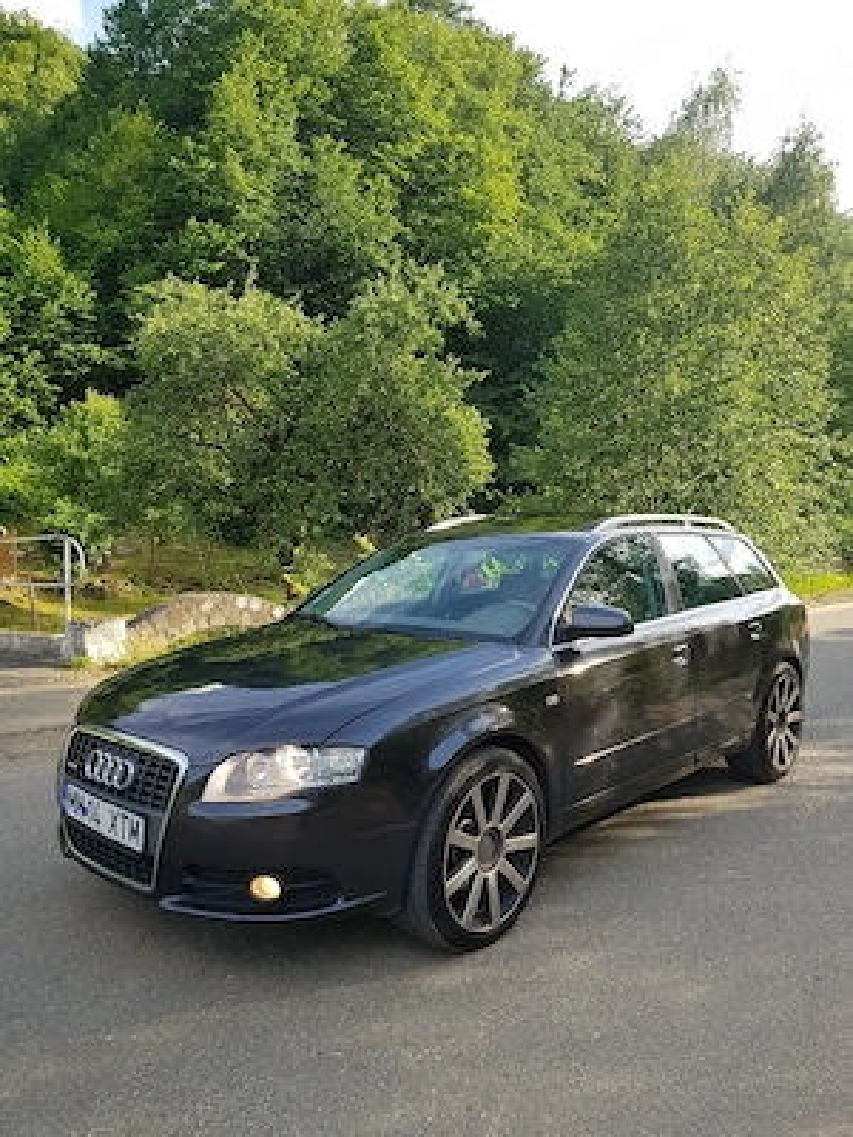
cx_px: 426
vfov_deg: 67.3
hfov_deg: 53.1
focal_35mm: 26
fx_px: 854
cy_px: 568
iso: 40
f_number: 1.7
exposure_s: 1/476
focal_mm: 4.2
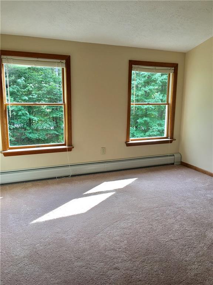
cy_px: 142
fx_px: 238
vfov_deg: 61.7
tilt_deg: -10.5
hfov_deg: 48.2
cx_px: 106
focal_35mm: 29
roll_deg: -1.2
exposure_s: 1/40
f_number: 2.2
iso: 25
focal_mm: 4.15
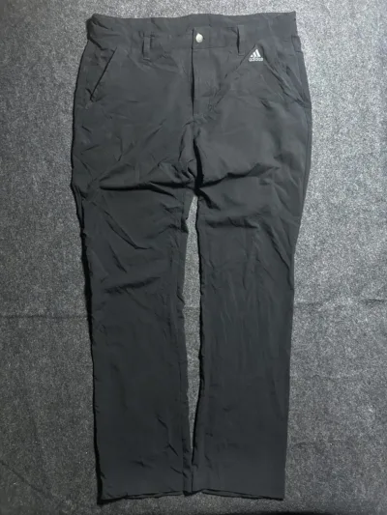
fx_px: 387
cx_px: 194
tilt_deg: -63.7
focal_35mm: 26
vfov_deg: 67.3
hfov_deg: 53.1
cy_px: 258
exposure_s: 1/33
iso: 640
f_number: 1.5
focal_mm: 5.7
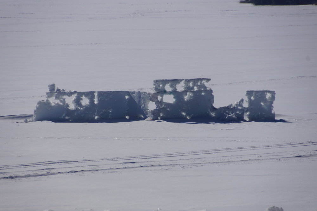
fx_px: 3037
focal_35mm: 345
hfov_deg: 6.0
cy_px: 106
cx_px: 158
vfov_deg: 4.0
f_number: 9
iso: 100
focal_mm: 230
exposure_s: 1/500
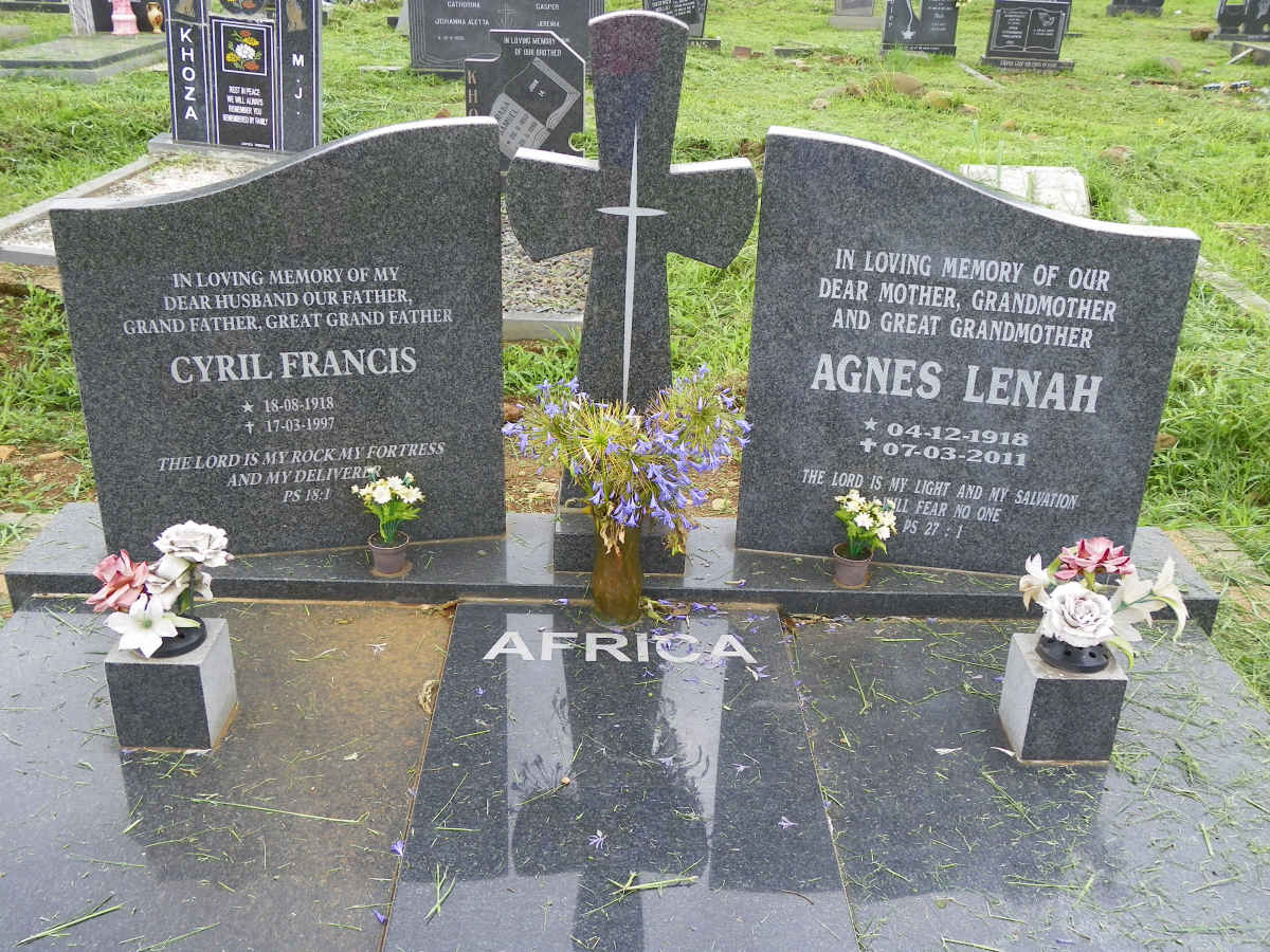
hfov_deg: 54.0
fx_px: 1247
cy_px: 476
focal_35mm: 34
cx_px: 635
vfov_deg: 41.8
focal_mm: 6.1
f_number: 3.2
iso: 64
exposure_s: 1/125
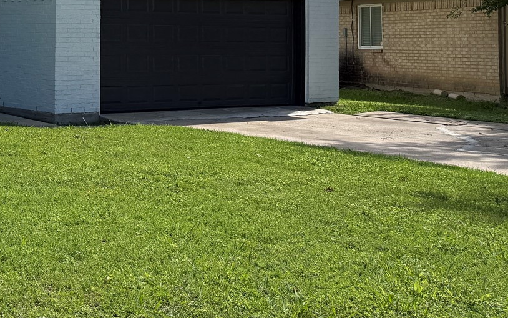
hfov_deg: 29.0
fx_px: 886
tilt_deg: +2.5
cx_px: -49
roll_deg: -0.6
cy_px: -6
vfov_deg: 19.7
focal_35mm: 64
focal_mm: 6.76
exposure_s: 1/5319
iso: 80
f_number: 1.78
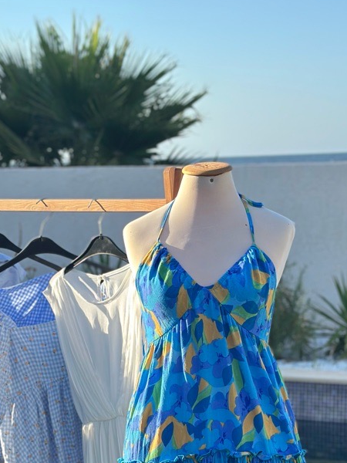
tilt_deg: -11.2
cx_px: 116
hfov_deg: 18.4
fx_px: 1069
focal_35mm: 80
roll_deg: +0.7
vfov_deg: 24.0
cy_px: 380
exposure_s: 1/1000
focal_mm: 6.86
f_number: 1.78
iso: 80
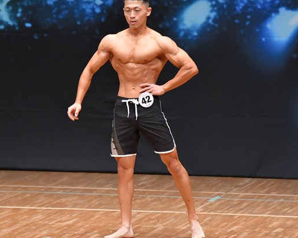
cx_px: 140
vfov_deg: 3.8
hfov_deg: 4.8
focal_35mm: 404
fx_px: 3562
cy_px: 101
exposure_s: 1/400
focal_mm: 190
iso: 8000
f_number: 5.6
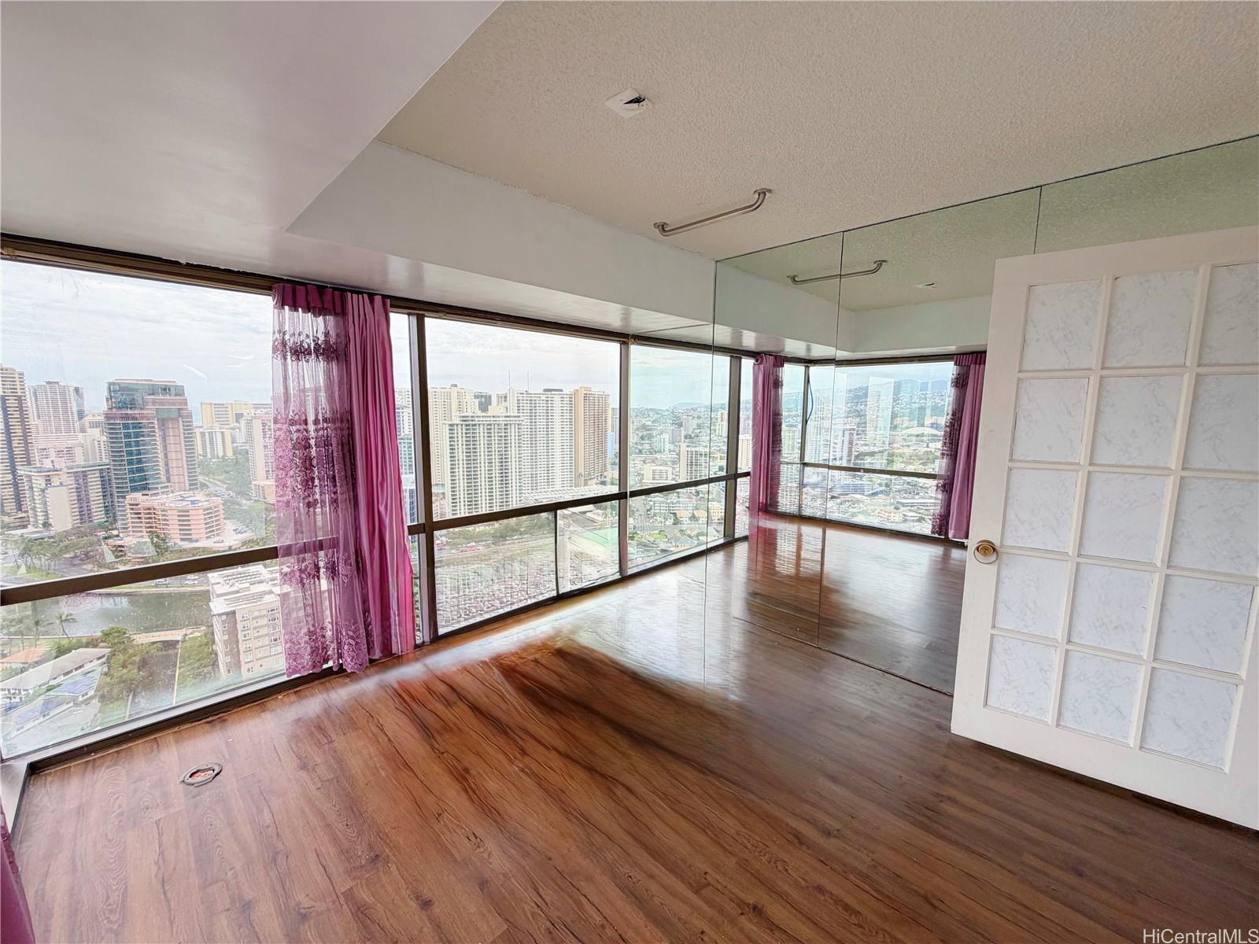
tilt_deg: -7.6
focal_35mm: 14
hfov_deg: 102.1
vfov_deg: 85.7
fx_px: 509
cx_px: 630
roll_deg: -0.4
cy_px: 472
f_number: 2.2
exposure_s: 1/121
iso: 80
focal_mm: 2.22
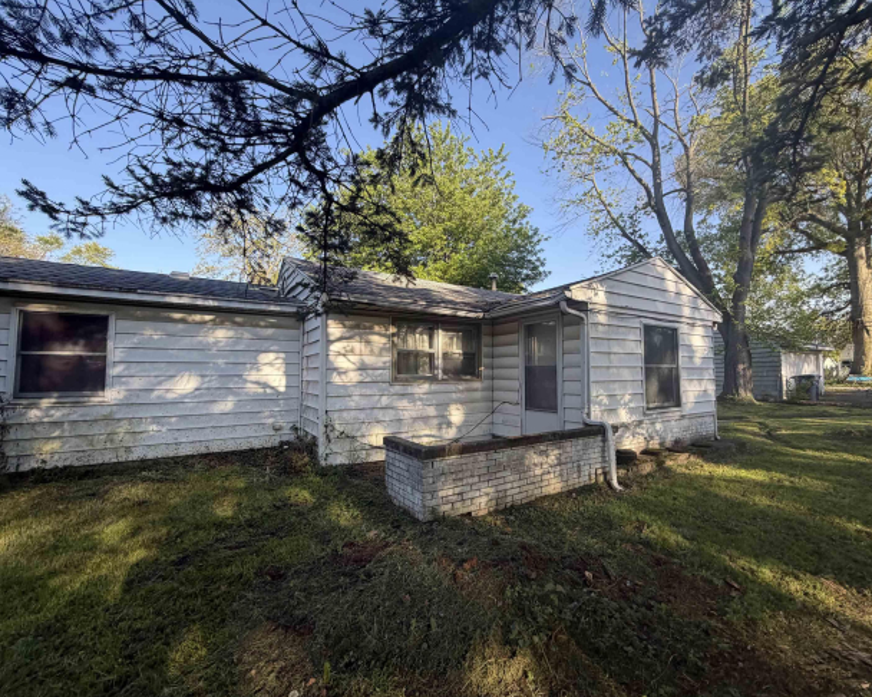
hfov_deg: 96.7
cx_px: 463
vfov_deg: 84.0
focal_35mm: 15
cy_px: 351
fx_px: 387
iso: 64
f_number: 2.2
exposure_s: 1/461
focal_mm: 2.22
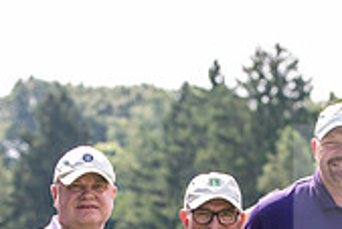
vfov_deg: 5.1
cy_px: 370
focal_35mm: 267
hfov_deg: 7.7
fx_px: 2539
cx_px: 233
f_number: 3.5
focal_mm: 78
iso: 200
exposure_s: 1/500
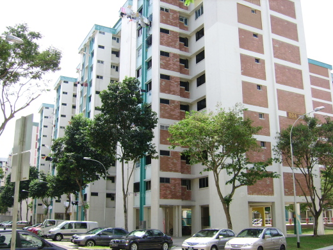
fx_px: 356
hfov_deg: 50.1
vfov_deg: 38.7
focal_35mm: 37
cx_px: 159
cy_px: 131
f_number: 2.8
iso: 50
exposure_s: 1/648
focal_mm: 5.95
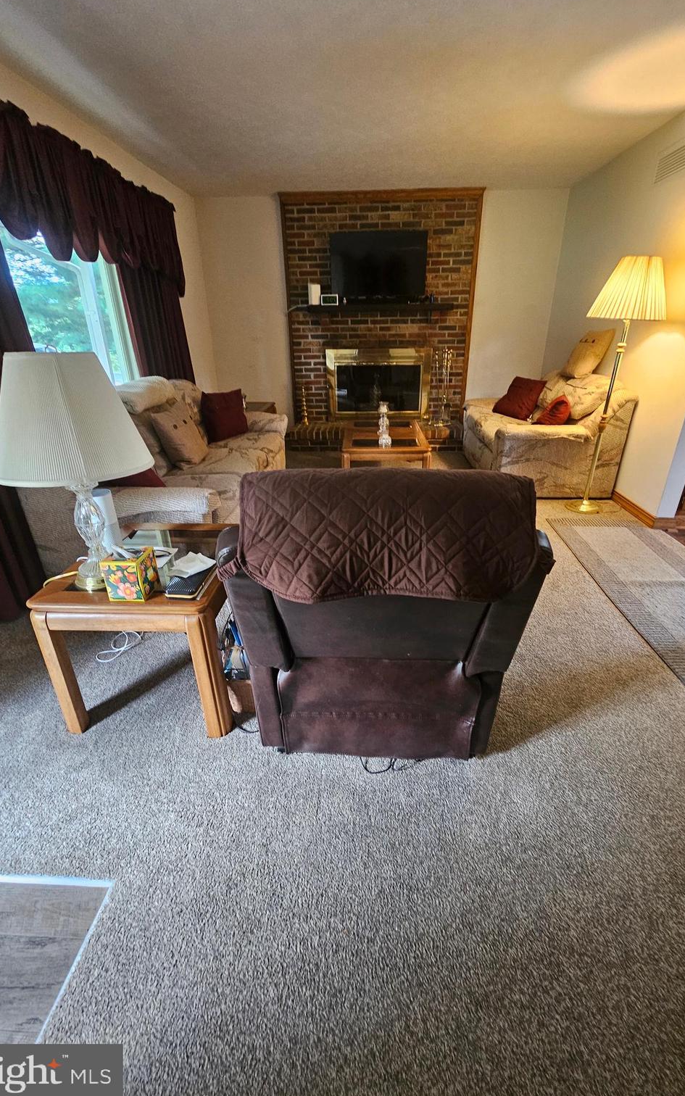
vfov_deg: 105.3
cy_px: 547
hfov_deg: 78.6
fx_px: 418
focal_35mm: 14
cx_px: 360
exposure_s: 1/30
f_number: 2.2
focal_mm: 2.2
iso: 320
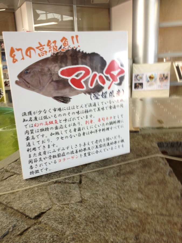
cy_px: 122
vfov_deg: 52.6
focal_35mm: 35
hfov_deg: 40.7
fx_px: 245
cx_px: 91
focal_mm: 4.28
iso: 64
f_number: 2.4
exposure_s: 1/40
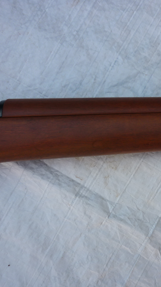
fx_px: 364
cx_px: 155
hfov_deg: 24.0
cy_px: 143
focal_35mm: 48
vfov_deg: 42.9
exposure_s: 1/160
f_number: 2.8
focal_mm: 5.5
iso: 80
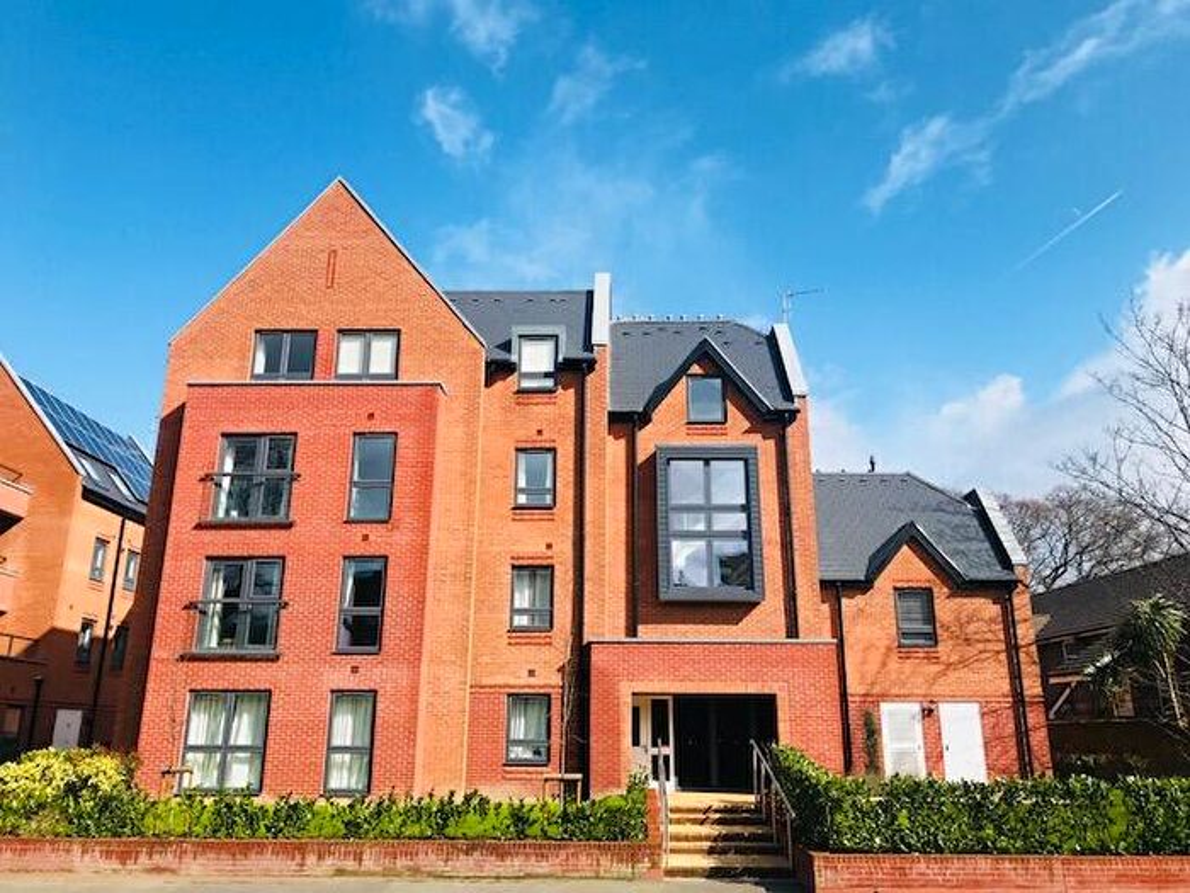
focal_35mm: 28
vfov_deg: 49.7
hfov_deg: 63.4
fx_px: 963
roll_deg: -1.1
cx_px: 595
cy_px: 446
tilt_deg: +18.1
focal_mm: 3.99
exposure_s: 1/2128
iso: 20
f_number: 1.8
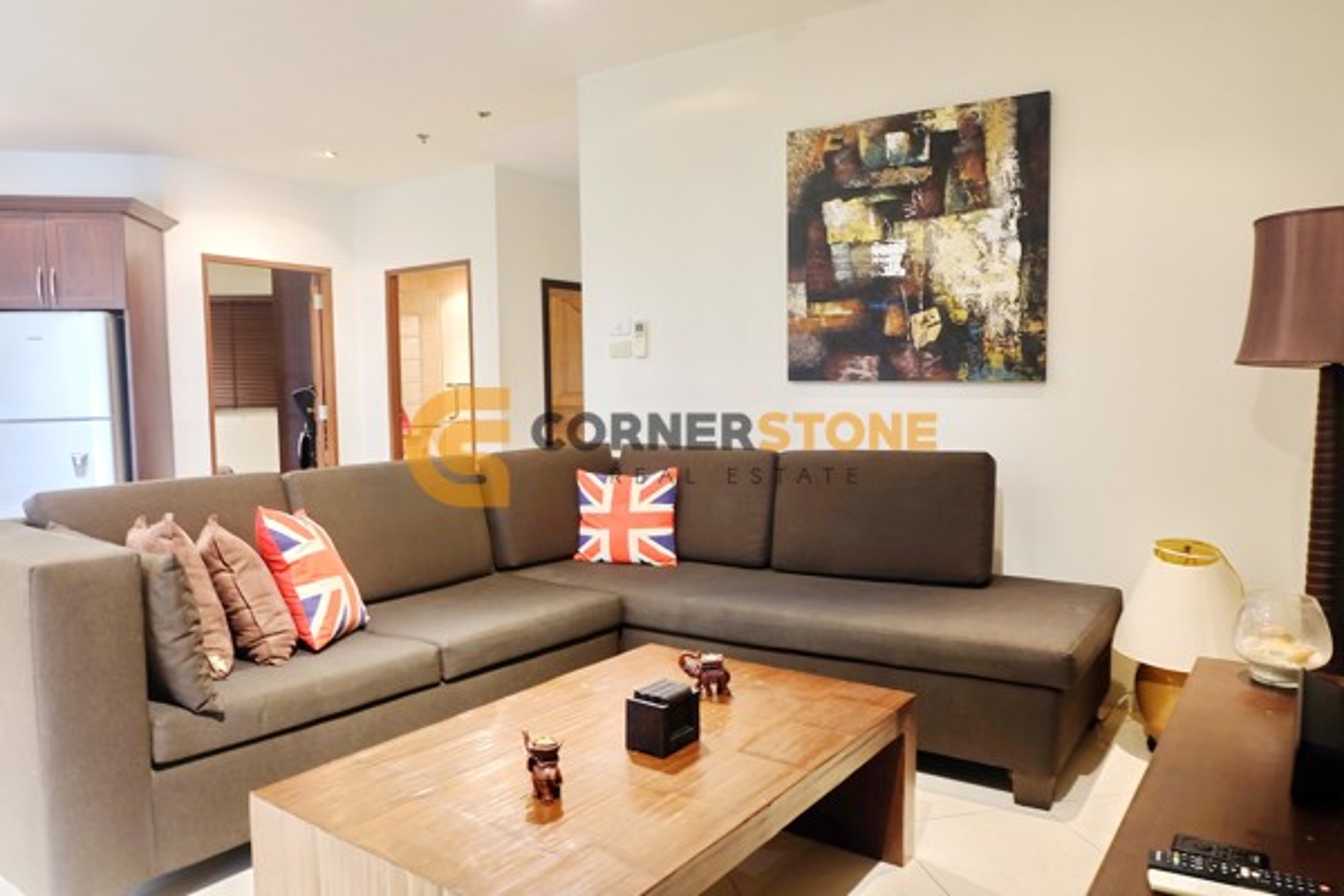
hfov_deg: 73.7
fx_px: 896
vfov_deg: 53.1
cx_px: 672
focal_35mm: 24
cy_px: 448
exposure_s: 1/4
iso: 200
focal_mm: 16
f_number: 3.5
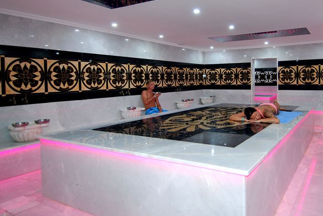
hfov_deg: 67.7
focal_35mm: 26
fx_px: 233
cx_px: 212
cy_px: 84
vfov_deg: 49.3
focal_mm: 12
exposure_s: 1/8
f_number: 4.5
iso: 250
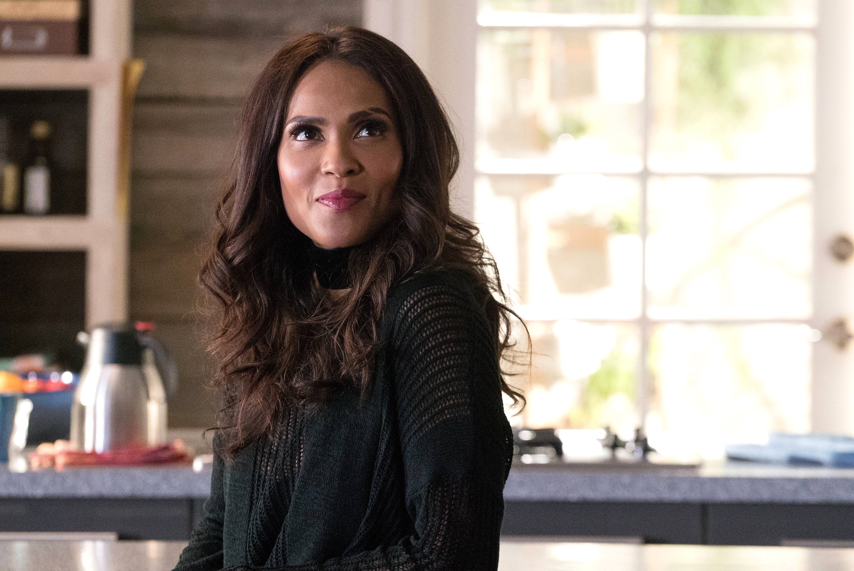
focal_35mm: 200
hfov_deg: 10.3
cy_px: 286
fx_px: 4747
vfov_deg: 6.9
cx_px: 427
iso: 16000
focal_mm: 200
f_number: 7.1
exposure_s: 1/200
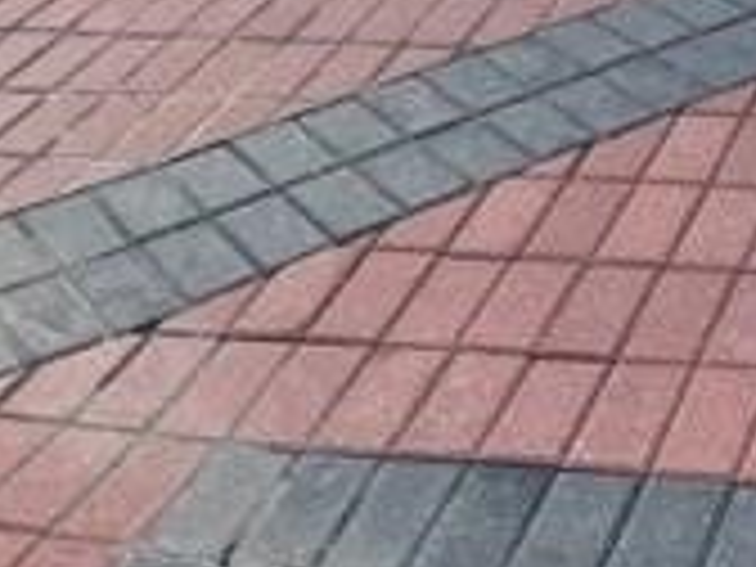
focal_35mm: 99
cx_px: 882
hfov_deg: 18.9
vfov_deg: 11.9
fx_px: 2162
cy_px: -828
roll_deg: +2.7
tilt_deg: +0.8
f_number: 1.6
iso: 50
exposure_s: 1/657
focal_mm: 5.1
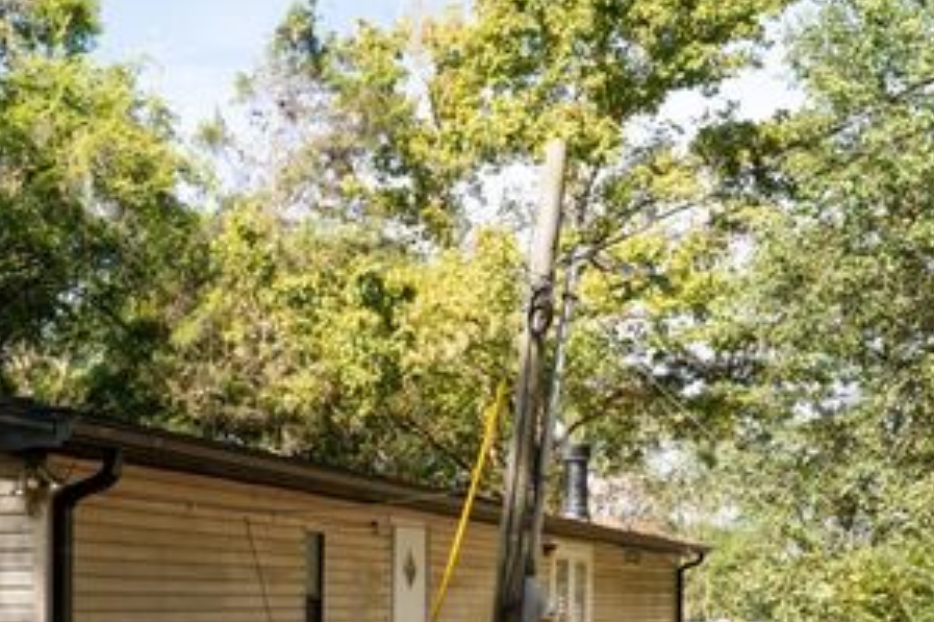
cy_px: 633
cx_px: 122
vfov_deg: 25.2
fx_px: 1316
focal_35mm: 51
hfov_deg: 37.0
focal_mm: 14.8
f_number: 7.1
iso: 80
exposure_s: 1/160
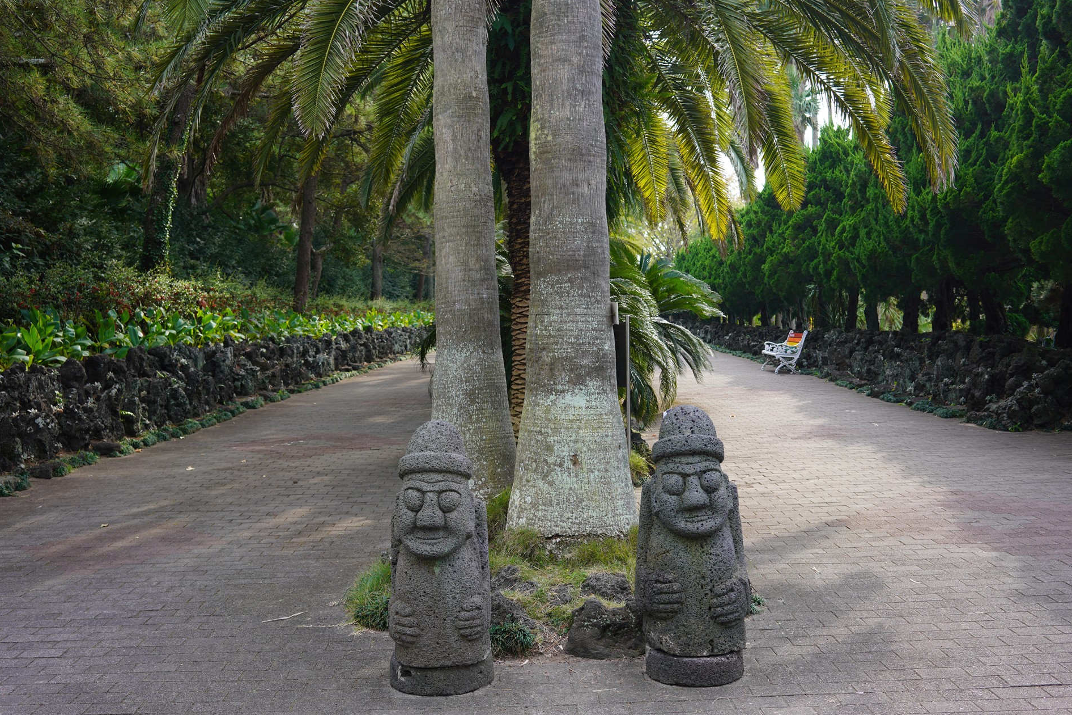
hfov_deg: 51.9
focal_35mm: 37
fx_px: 1102
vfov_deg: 35.9
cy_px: 368
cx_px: 520
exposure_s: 1/100
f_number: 4.5
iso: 100
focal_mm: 35
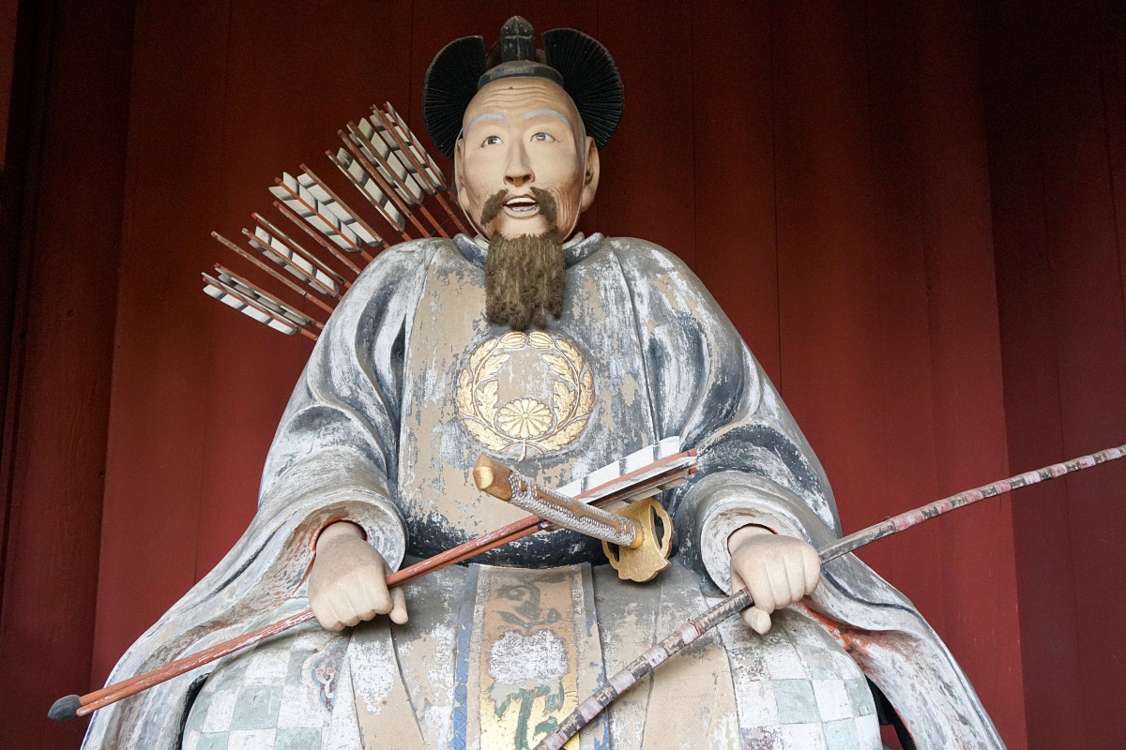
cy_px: 375
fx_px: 938
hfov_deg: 61.9
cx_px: 563
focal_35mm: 30
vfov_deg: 43.6
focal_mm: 20
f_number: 4
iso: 2500
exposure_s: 1/160
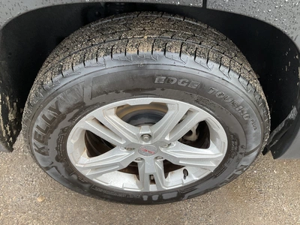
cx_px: 150
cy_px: 112
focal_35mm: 29
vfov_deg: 48.2
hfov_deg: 61.7
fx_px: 251
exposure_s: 1/174
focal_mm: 3
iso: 20
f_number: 1.8
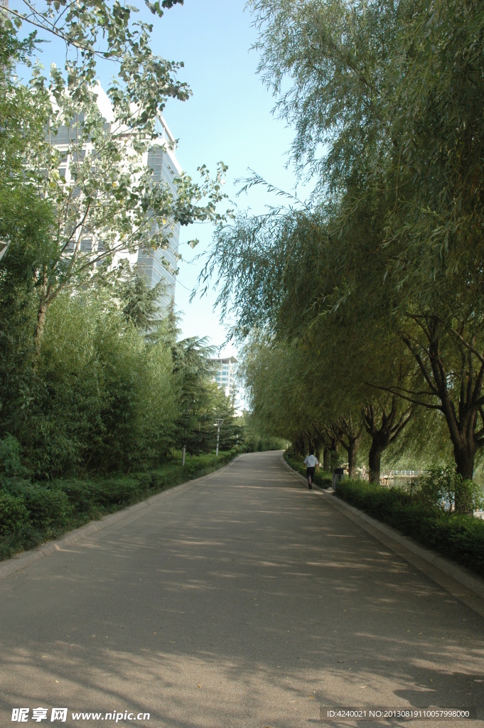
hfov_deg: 47.9
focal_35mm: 27
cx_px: 242
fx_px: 545
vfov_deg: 67.4
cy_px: 364
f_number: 9
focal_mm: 18
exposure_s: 1/320
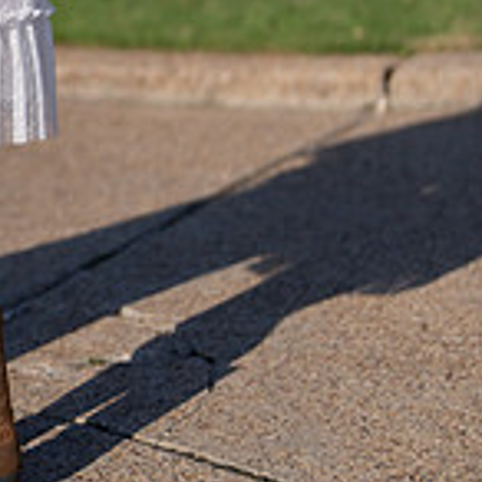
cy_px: -10
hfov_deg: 9.4
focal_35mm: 181
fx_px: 2851
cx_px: -238
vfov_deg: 9.6
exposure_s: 1/10000
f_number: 1.2
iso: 100
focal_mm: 50
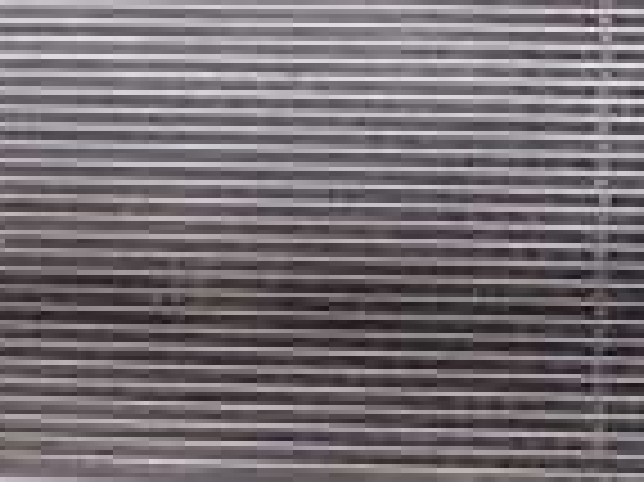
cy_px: -68
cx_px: 599
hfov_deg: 15.4
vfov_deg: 11.5
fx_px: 2342
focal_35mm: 126
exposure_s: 1/125
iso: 160
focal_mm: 5.4
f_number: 2.3
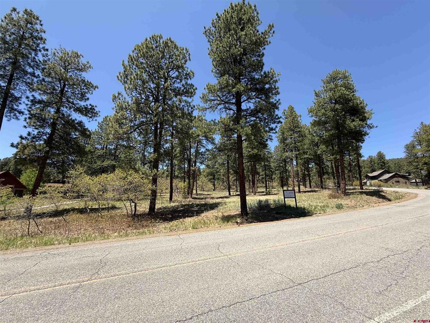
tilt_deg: +12.7
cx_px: 215
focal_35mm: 14
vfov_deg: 85.7
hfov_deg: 102.1
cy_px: 162
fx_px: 174
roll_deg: -0.9
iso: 50
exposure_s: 1/770
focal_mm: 2.22
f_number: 2.2
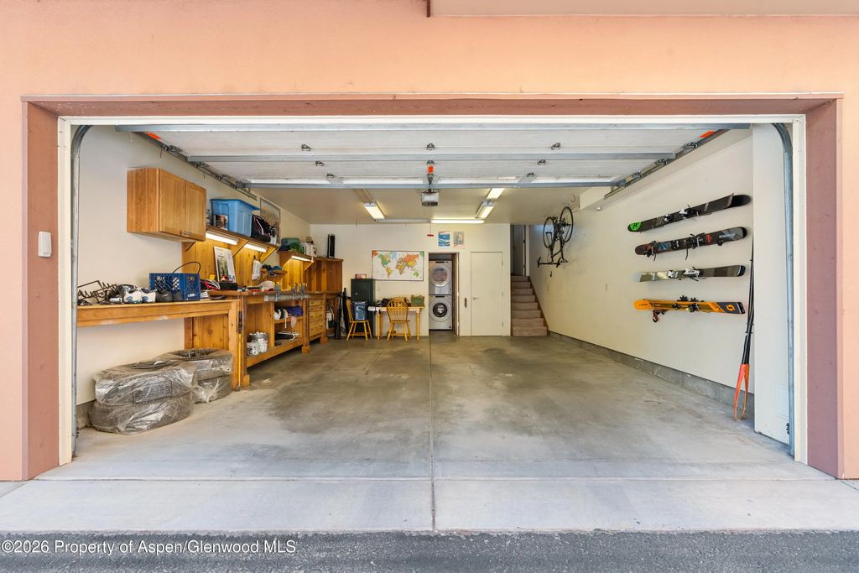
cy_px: 286
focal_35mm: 16
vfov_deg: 73.8
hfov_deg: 96.7
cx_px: 430
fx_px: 382
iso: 50
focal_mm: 16
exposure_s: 1
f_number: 8
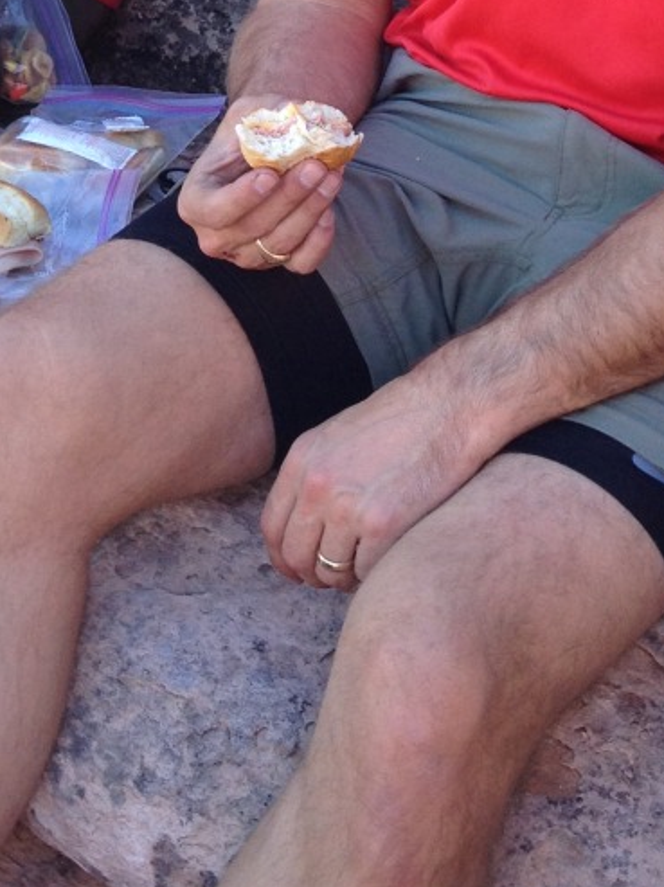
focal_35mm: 97
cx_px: 85
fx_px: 2484
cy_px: -309
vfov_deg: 18.6
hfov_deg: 15.1
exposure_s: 1/173
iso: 50
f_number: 2.4
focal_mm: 4.28
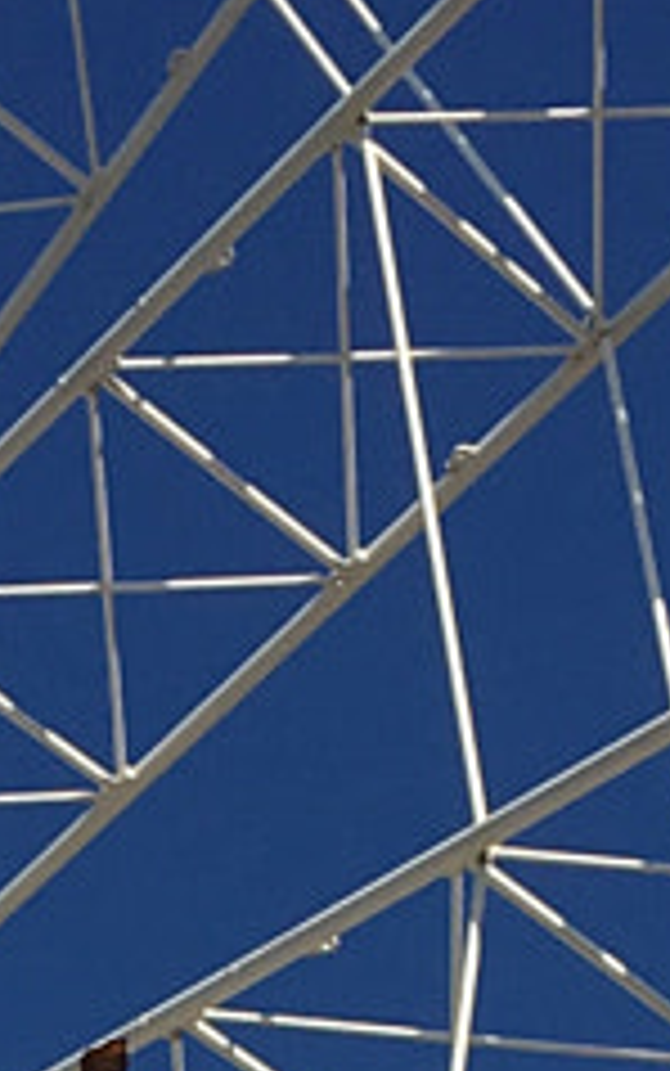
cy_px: 2290
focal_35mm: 207
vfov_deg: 9.3
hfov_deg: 6.3
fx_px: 6040
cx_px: -234
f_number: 2.2
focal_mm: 4.15
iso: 25
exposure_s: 1/1748
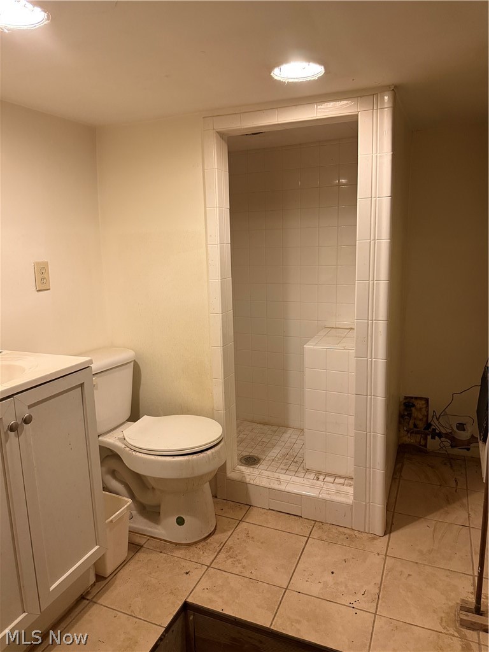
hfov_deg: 56.8
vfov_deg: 71.6
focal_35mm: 24
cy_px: 326
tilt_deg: -10.1
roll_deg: +0.9
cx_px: 244
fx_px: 452
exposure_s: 1/60
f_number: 1.78
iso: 500
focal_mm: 6.76
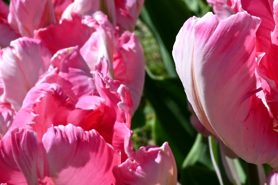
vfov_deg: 8.7
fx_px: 1219
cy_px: 92
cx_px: 294
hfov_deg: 12.8
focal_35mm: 158
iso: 160
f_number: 22
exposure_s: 1/60
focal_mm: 62
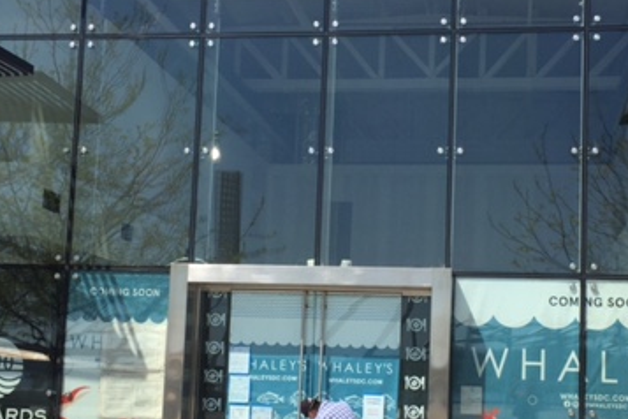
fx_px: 942
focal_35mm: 54
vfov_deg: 24.9
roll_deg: -2.2
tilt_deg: +6.7
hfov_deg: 36.7
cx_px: 382
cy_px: 276
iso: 32
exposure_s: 1/2825
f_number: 2.2
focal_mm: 4.15
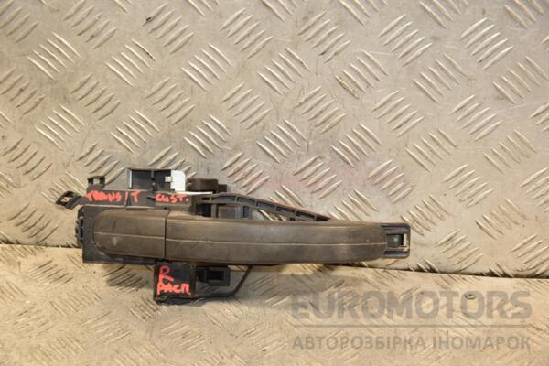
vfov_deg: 17.5
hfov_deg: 26.0
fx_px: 1189
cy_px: 183
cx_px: 274
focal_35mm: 78
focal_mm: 52
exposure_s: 1/125
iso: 800
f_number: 5
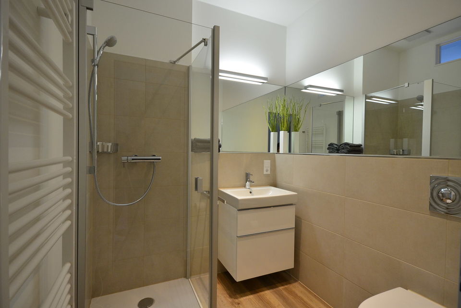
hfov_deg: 90.0
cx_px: 230
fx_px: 230
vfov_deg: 67.4
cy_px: 154
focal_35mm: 18
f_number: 7.1
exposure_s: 1/40
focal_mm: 12
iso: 800
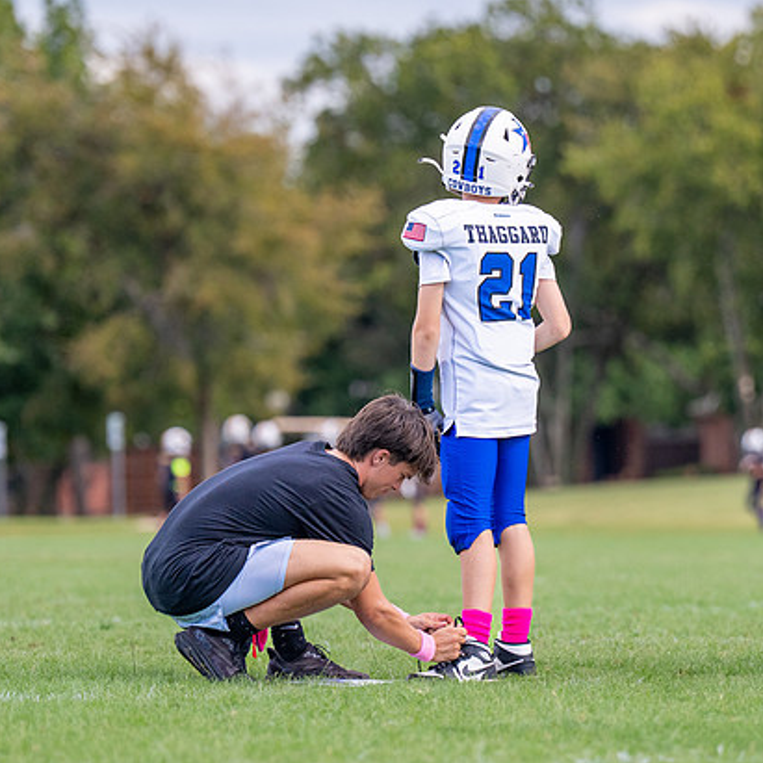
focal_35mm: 316
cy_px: 436
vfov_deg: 5.5
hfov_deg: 5.5
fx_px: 7880
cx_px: 400
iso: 500
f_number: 2.8
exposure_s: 1/3200
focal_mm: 156
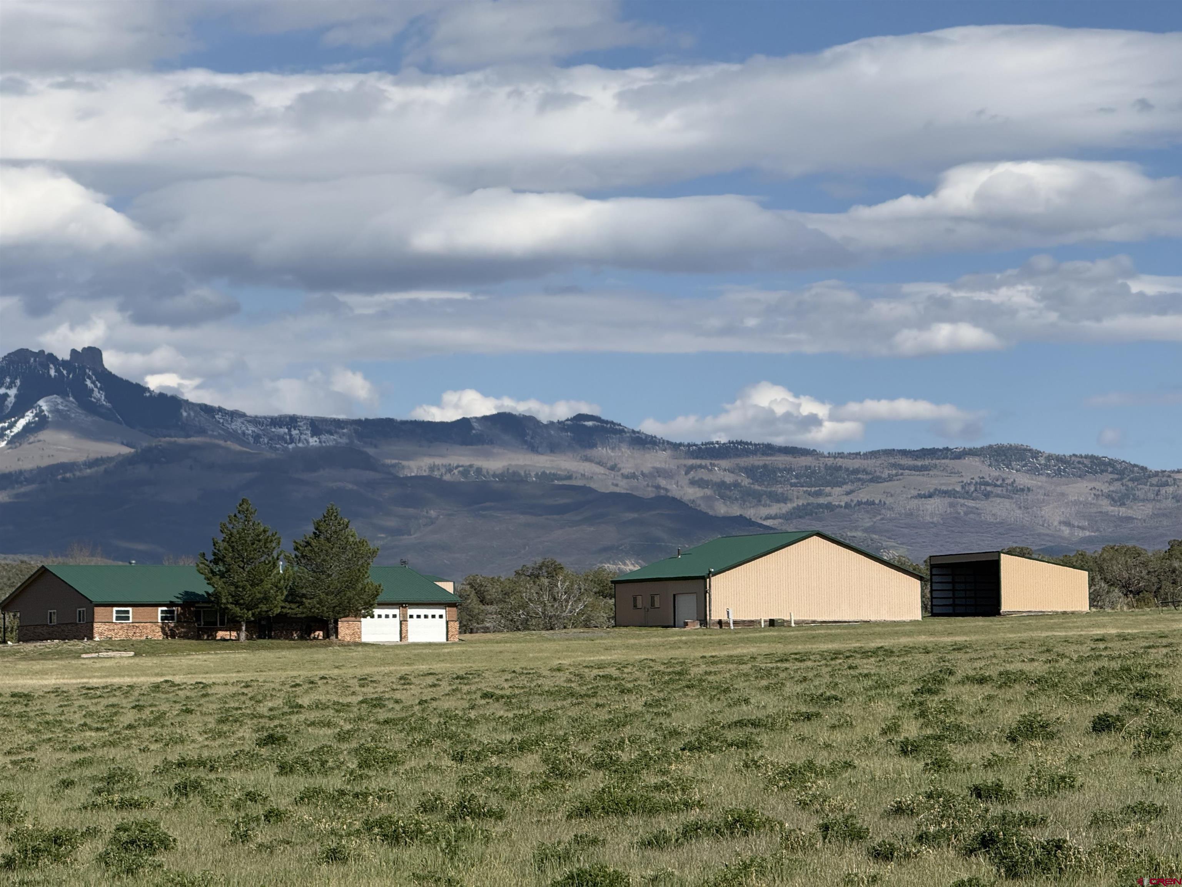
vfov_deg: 12.3
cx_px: 591
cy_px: 444
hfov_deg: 16.4
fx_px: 4098
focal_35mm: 120
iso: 50
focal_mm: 15.66
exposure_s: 1/3195
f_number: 2.8
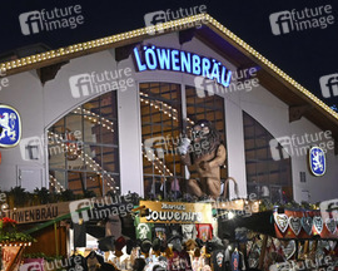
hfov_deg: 21.5
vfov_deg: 17.2
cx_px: 193
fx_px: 890
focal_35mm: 89
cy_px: 177
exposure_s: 1/250
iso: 5000
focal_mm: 38
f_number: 8
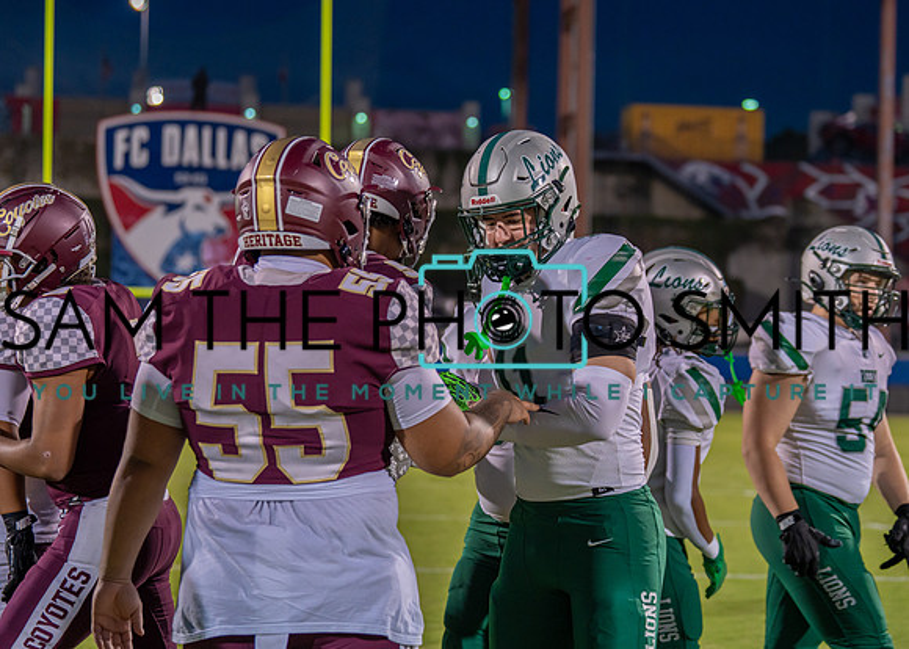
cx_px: 505
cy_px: 287
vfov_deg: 16.9
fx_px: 2182
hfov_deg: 23.5
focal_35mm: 85
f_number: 2.8
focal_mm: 70
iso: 640
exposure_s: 1/500
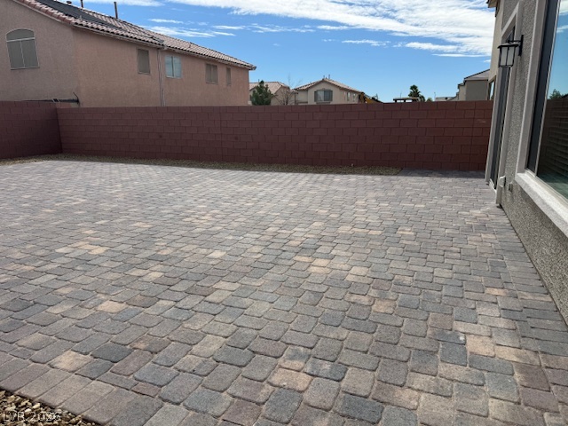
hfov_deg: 71.6
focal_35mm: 24
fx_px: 394
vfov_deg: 56.8
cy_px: 213
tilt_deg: -13.1
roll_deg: -0.2
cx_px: 284
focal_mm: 6.76
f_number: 1.78
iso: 80
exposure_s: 1/7353
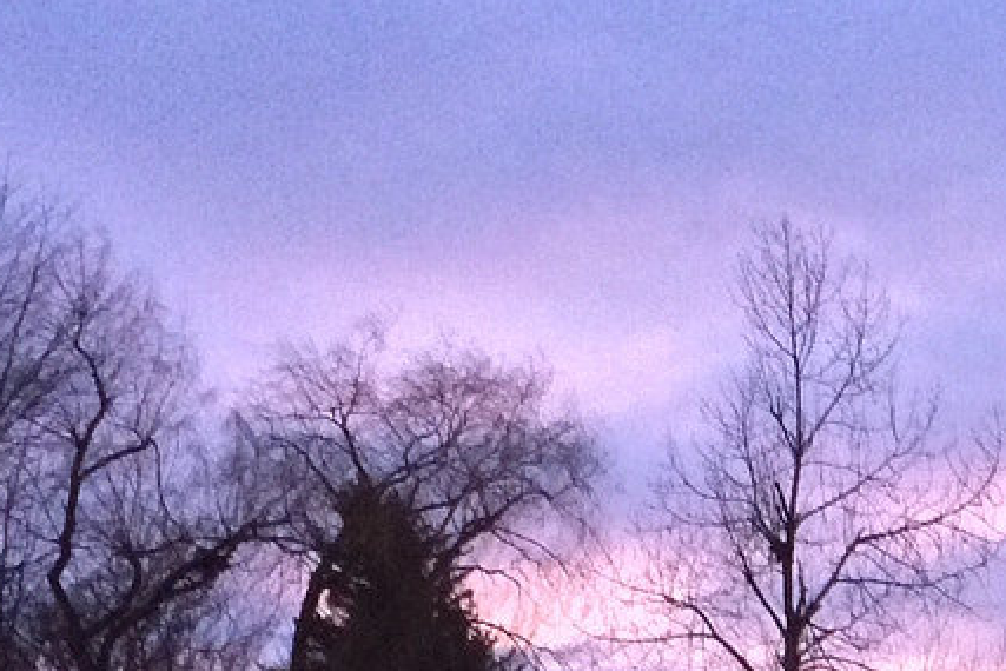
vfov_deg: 11.4
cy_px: 1144
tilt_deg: +2.2
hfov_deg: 17.2
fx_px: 3159
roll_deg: +1.8
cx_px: 1230
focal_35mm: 113
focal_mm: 4.15
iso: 320
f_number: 2.2
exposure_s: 1/30
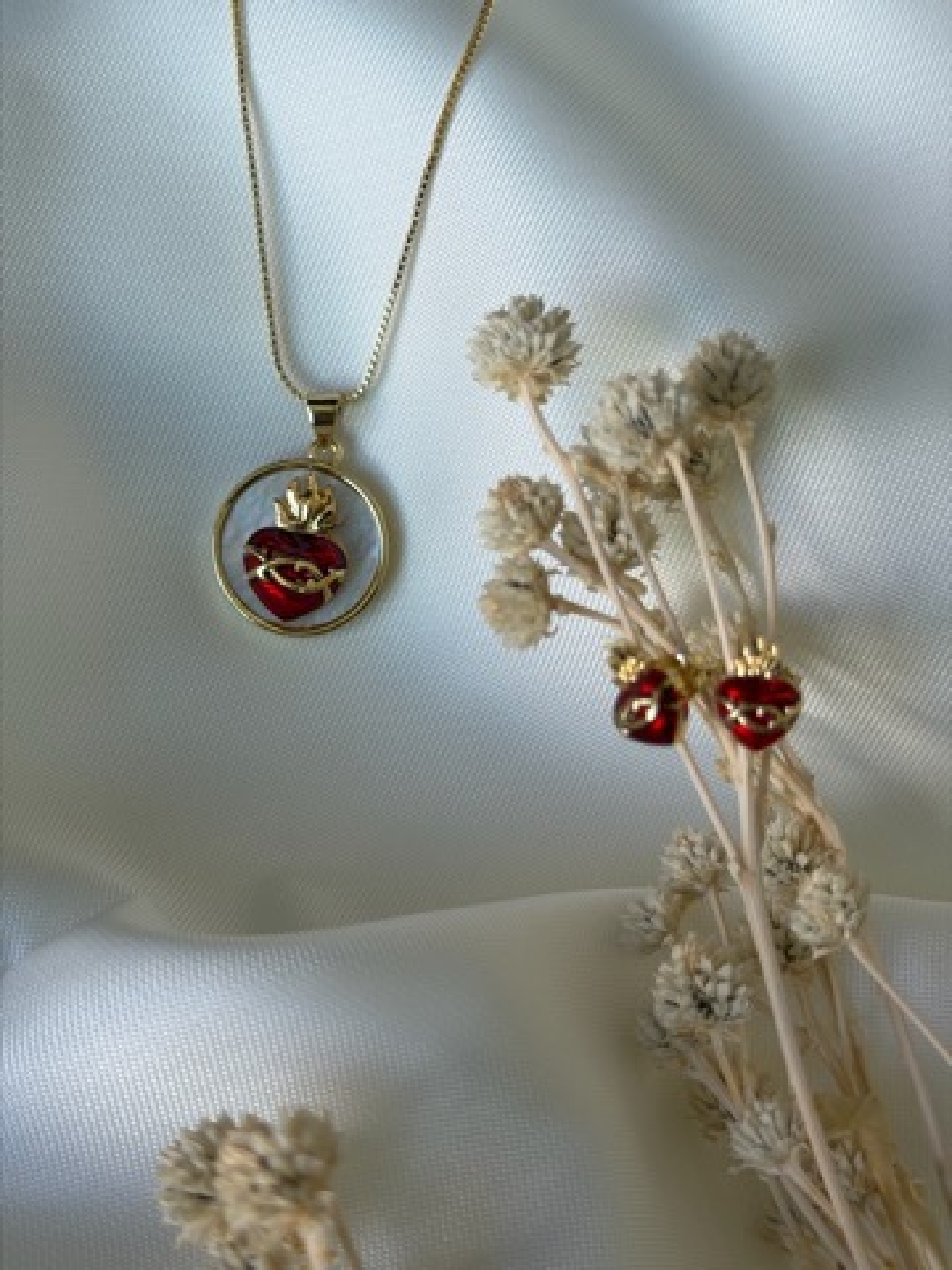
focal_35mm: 48
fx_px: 1760
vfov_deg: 39.7
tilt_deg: -68.3
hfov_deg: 30.3
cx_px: 476
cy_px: 635
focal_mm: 6.76
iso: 50
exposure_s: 1/131
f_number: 1.78
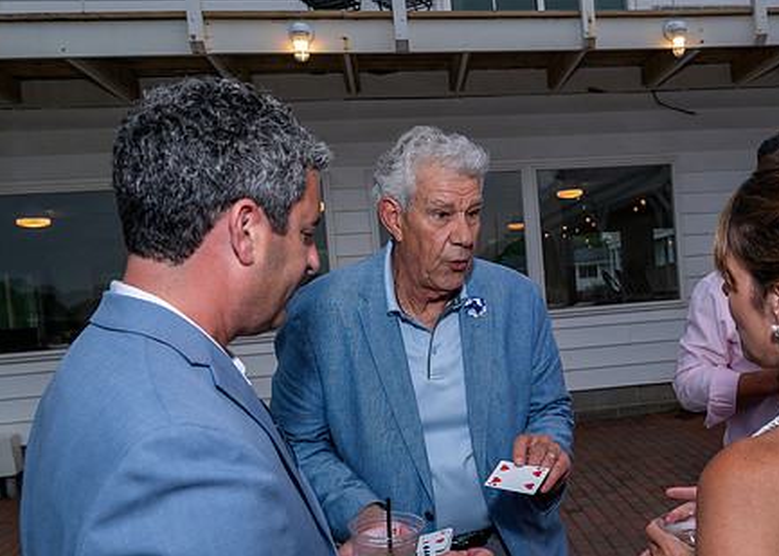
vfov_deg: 38.4
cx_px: 552
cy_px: 329
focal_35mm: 36
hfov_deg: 50.6
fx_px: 796
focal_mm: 24
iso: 400
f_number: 7.1
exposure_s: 1/250
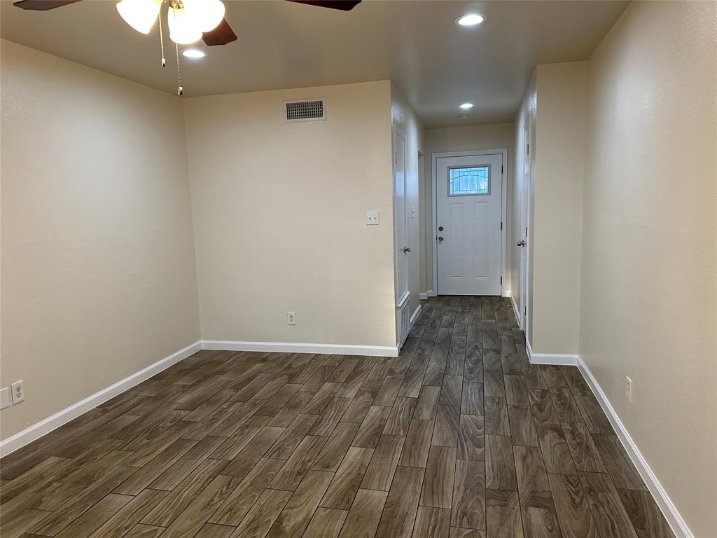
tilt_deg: -7.4
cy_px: 269
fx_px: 497
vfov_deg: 56.8
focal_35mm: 24
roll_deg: +1.2
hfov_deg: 71.6
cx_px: 358
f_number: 1.78
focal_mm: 6.86
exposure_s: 1/120
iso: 200
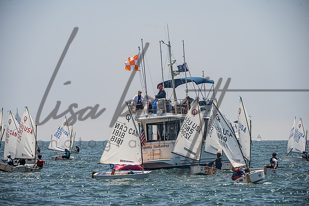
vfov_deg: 7.9
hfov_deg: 11.9
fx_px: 1485
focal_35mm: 173
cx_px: 154
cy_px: 103
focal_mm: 170
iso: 250
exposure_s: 1/1600
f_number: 7.6
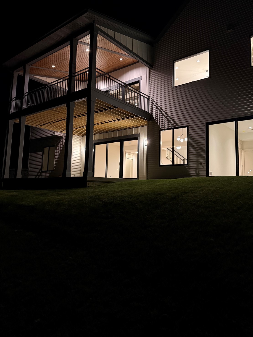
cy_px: 157
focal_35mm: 26
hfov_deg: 53.0
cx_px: 133
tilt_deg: +8.0
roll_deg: -3.7
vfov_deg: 67.2
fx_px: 253
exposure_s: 1/40
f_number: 1.78
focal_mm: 6.76
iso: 800
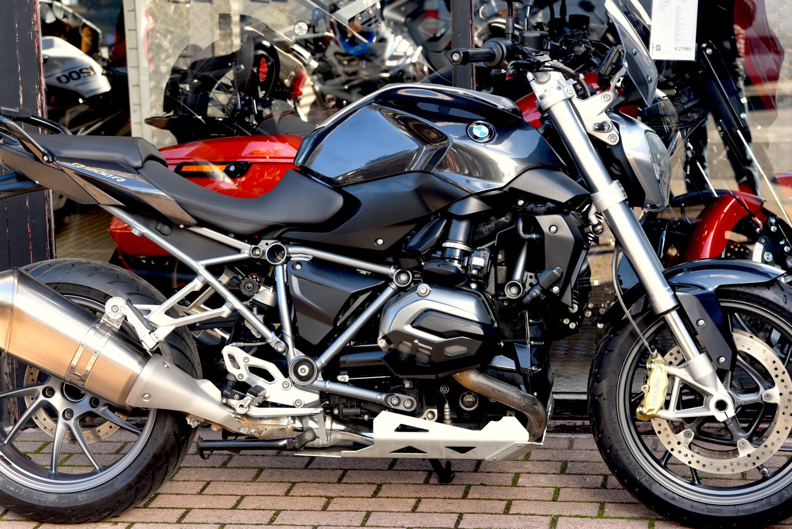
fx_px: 1937
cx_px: 387
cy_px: 244
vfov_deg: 15.5
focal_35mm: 88
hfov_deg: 23.1
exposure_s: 1/80
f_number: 4.5
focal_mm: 70
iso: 200
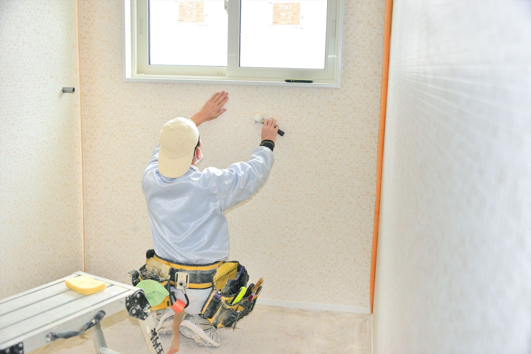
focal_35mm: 40
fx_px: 590
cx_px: 266
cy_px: 177
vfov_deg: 33.4
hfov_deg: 48.4
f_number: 5
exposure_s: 1/200
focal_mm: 40
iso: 800
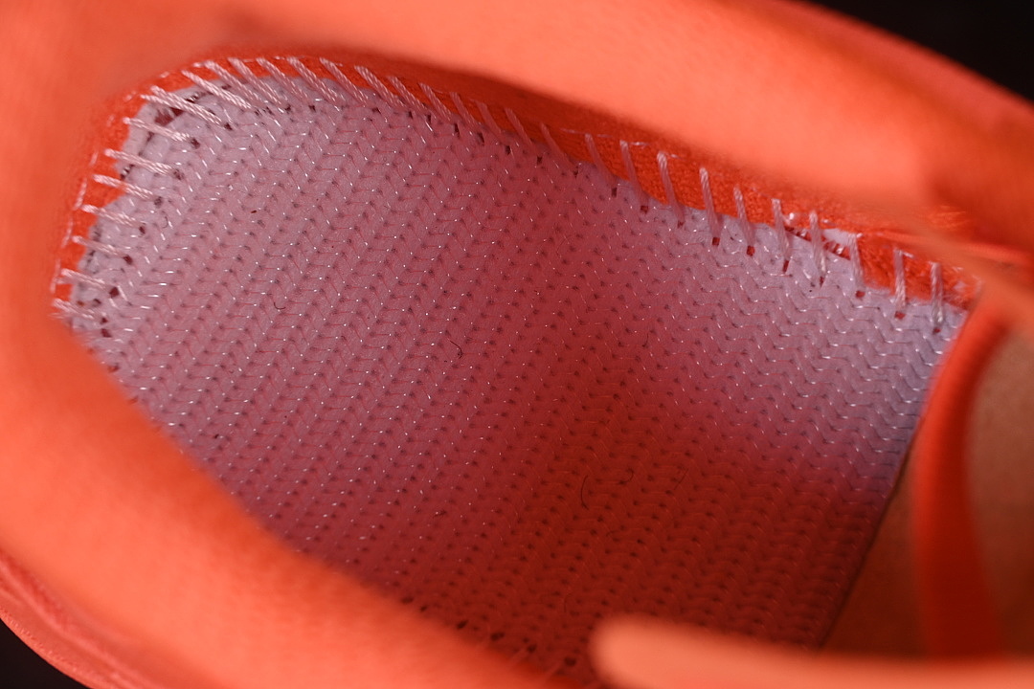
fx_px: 2154
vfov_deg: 18.2
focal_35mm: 75
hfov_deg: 27.0
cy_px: 344
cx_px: 517
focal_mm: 50
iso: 160
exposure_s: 1/80
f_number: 7.1
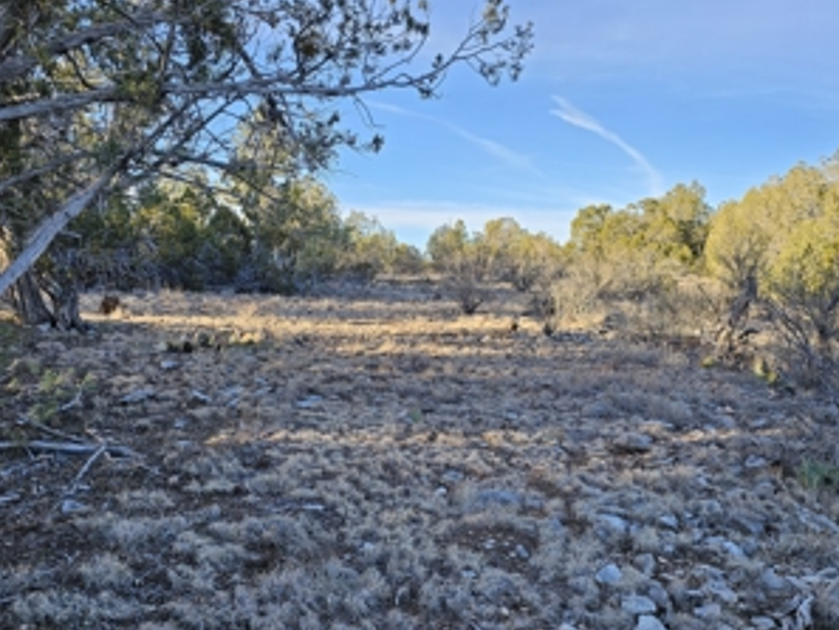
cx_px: 435
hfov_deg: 58.3
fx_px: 752
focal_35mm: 31
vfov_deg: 45.1
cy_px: 390
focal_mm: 6.3
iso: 12
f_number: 1.7
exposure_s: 1/180
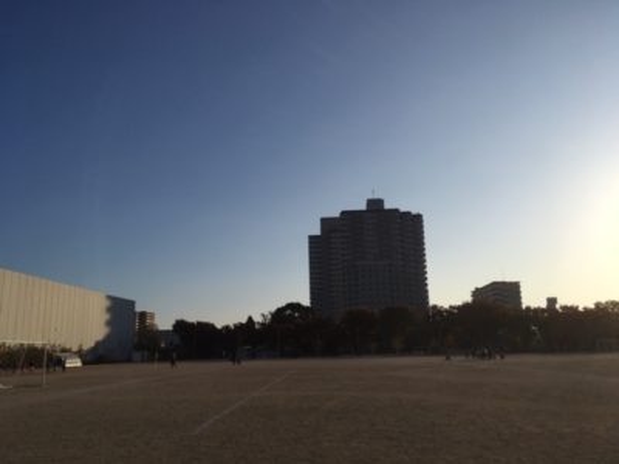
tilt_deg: +13.0
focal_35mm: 29
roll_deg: +1.6
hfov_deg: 61.7
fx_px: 519
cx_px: 310
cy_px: 232
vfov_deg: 48.2
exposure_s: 1/5495
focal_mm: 4.15
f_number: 2.2
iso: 25
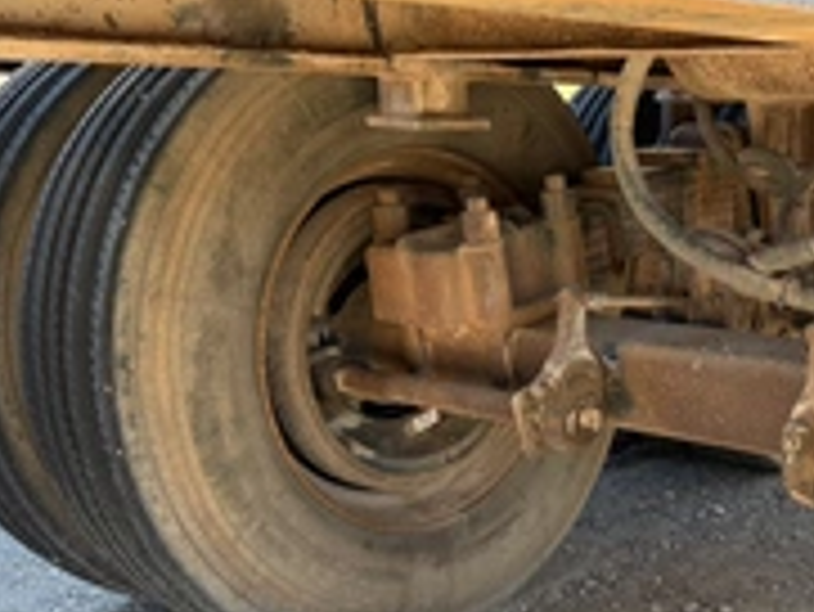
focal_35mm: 53
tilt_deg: -17.5
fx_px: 1247
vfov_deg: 27.3
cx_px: 706
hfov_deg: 34.5
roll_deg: -0.3
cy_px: 428
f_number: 1.78
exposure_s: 1/181
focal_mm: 6.76
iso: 80
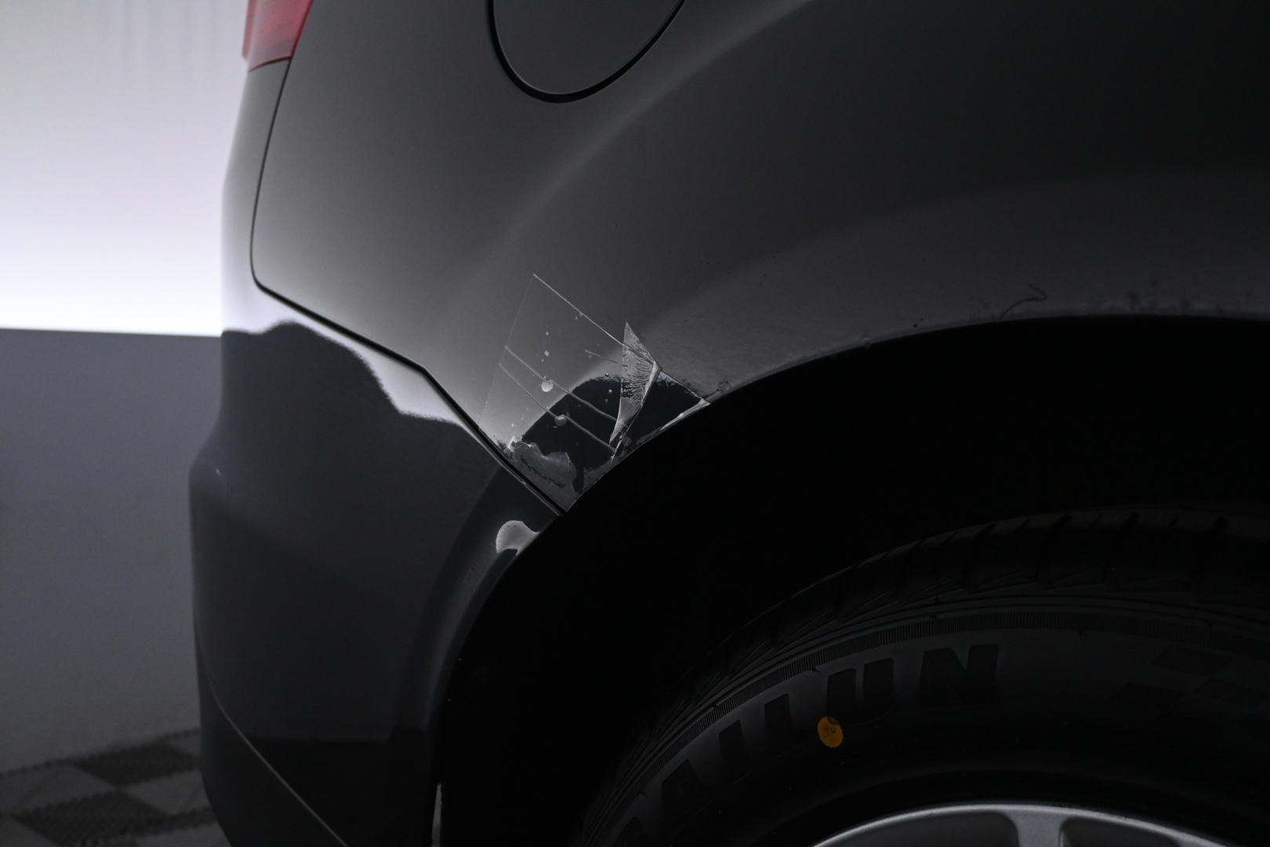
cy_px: 424
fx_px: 1270
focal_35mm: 36
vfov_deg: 36.9
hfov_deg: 53.1
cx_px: 635
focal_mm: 24
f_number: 4.5
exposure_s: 1/80
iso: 1600
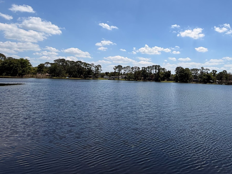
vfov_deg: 51.5
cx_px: 155
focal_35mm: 25
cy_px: 35
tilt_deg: +13.7
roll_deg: -1.2
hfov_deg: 67.4
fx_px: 168
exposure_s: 1/1534
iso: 20
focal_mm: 2.22
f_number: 2.2
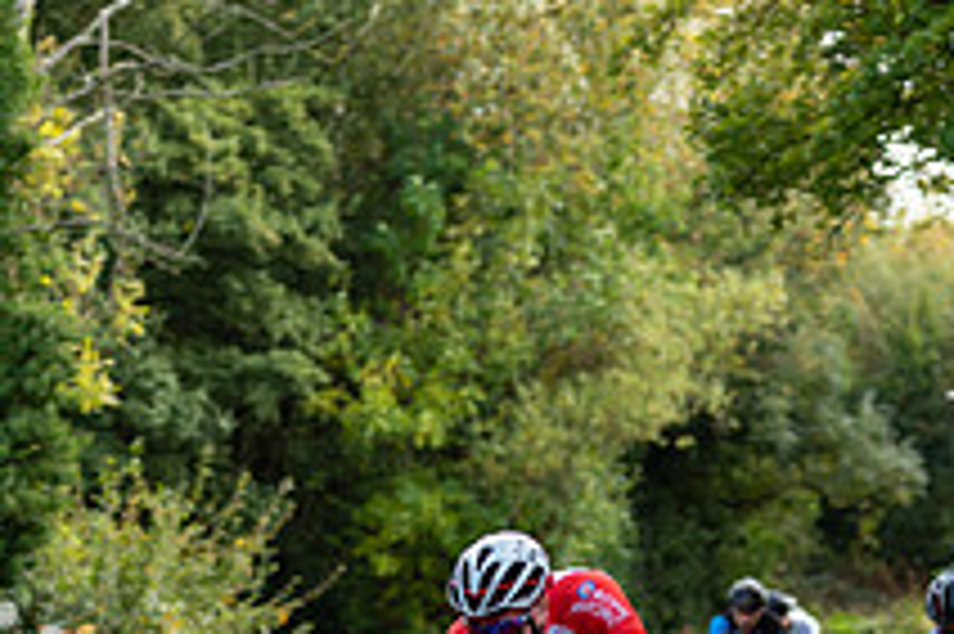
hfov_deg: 10.7
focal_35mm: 192
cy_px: 762
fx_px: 5084
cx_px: 549
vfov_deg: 7.1
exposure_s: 1/400
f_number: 3.2
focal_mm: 70
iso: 200
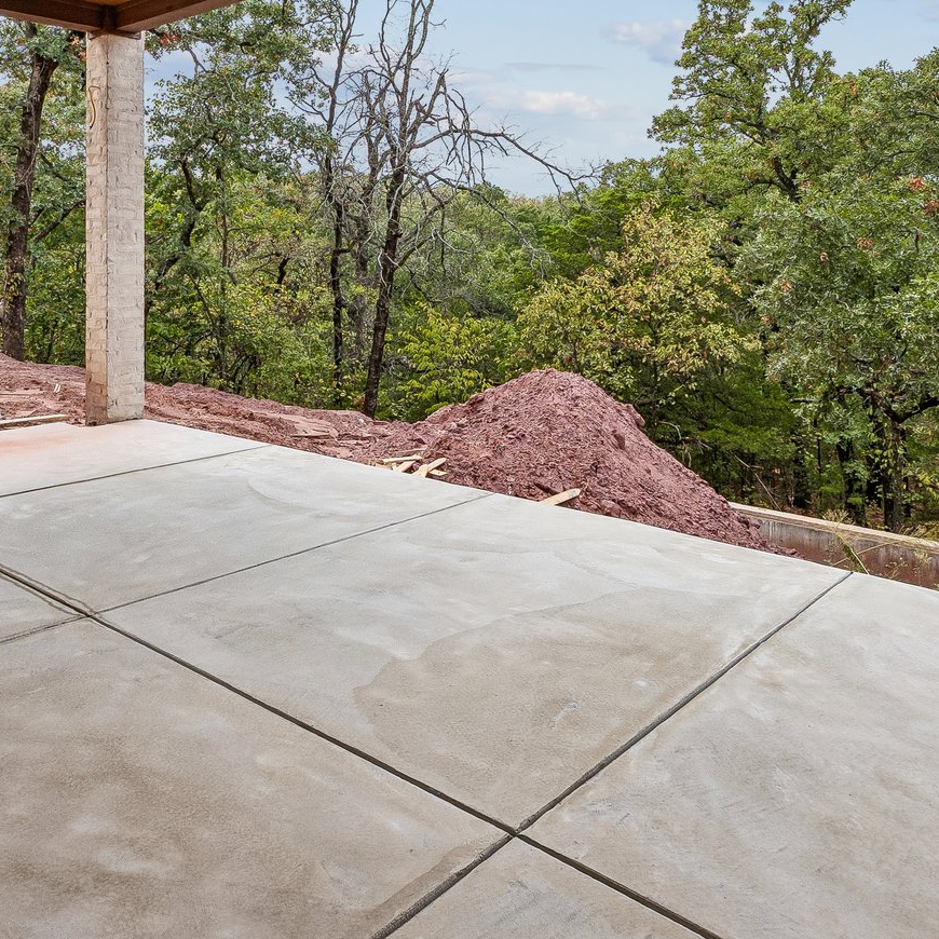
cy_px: 269
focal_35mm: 30
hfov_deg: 54.0
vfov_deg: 52.3
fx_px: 921
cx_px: 426
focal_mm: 10
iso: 100
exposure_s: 1/160
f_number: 9
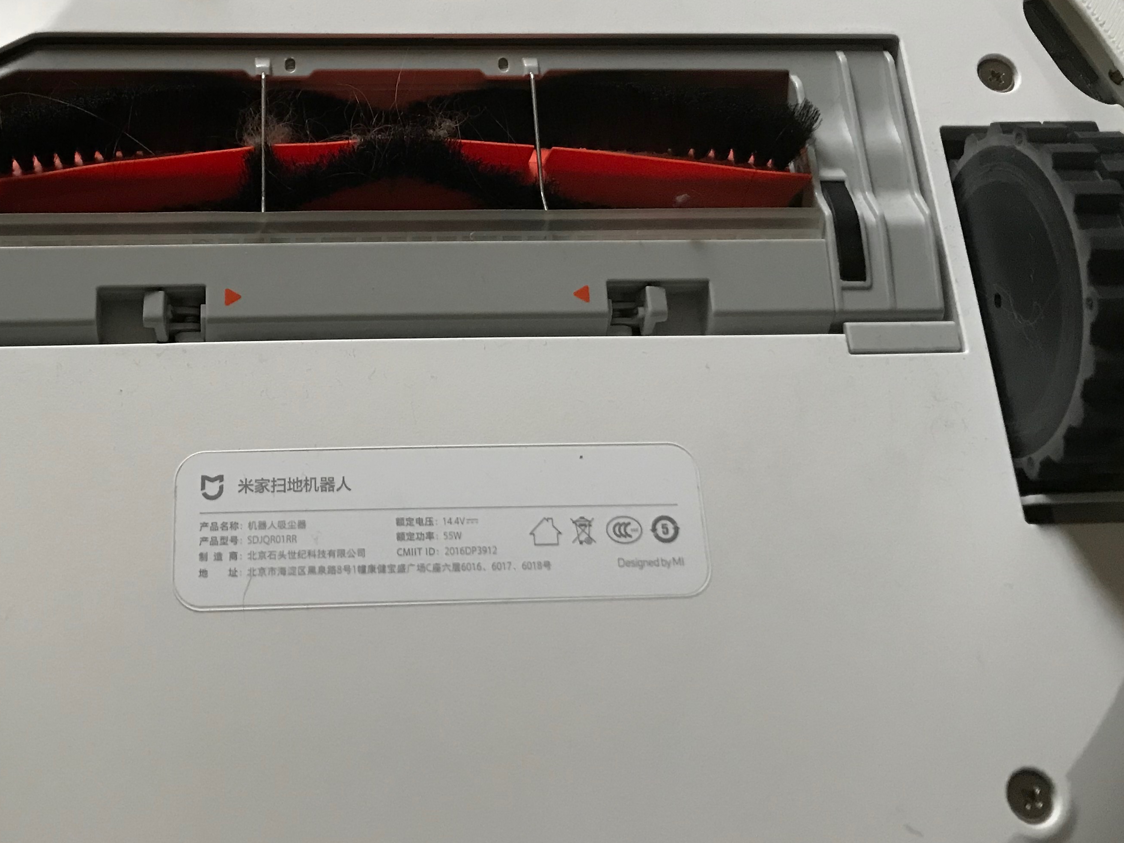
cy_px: 211
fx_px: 1396
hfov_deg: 43.4
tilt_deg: -68.7
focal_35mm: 43
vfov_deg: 32.9
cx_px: 398
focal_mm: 3.99
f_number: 1.8
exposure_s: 1/17
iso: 80
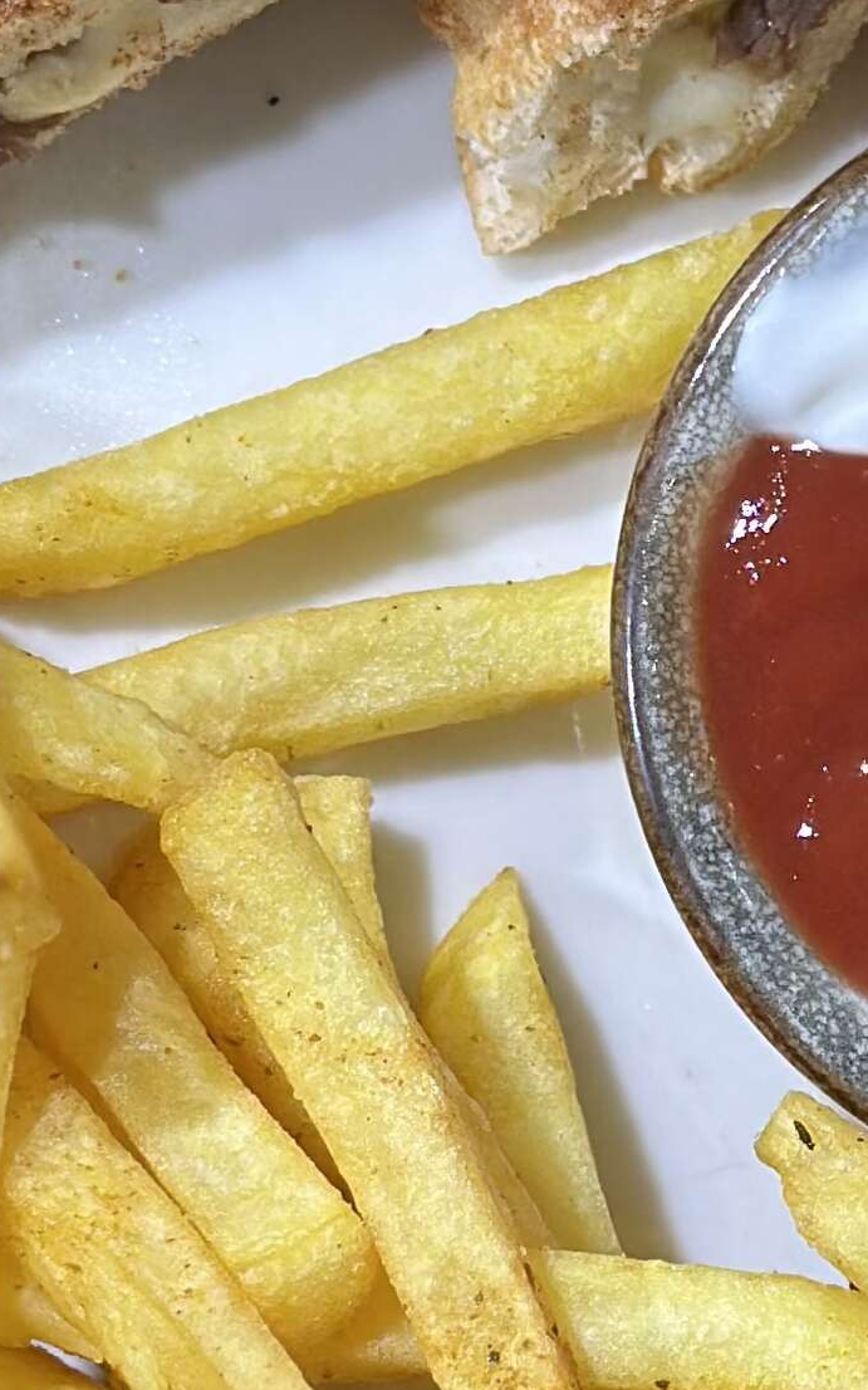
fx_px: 6966
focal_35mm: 184
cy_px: 833
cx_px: 1005
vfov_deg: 11.4
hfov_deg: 7.1
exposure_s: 1/50
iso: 125
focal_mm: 6.86
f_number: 1.78
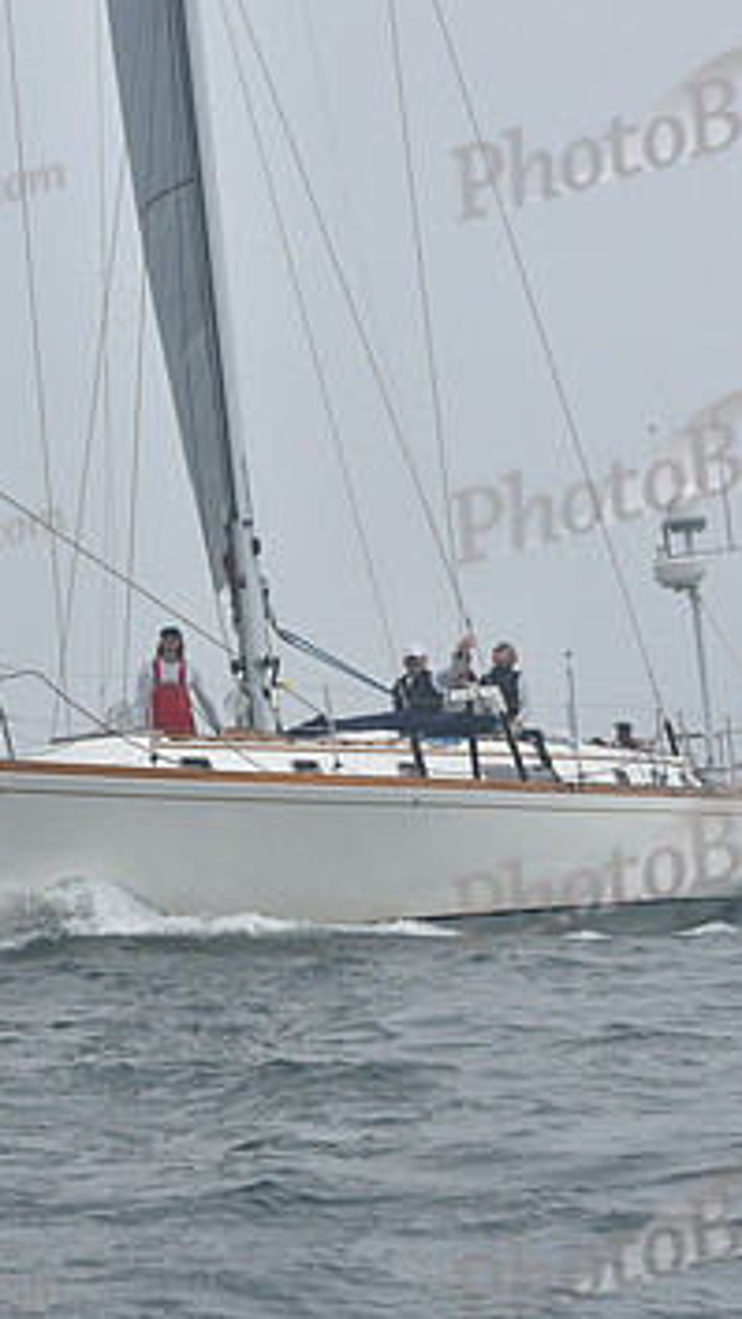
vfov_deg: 17.9
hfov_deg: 10.1
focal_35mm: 120
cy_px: 714
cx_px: 261
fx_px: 4199
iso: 250
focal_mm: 70
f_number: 11
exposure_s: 1/800
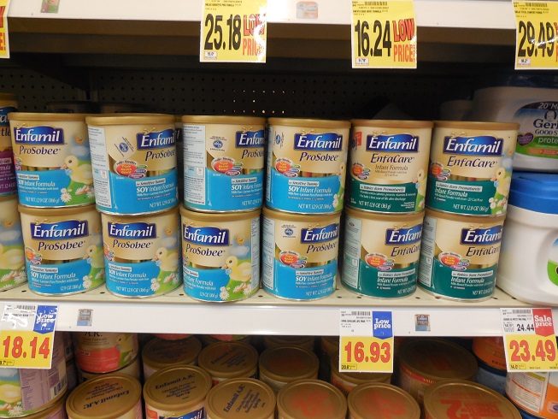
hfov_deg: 69.4
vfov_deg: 54.9
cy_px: 210
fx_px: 403
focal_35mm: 25
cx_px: 279
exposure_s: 1/30
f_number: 3.1
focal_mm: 4.5
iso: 360
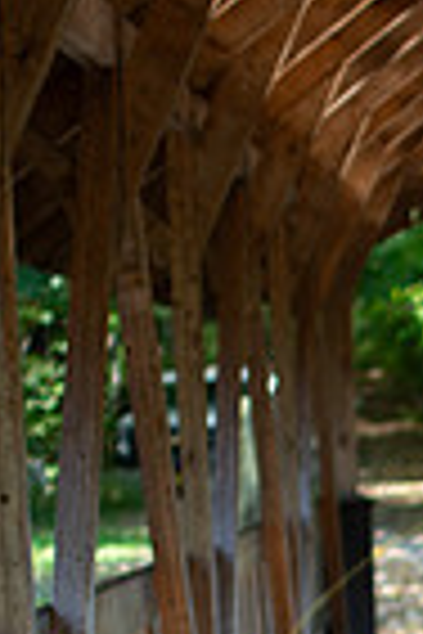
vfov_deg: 11.9
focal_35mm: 166
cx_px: 630
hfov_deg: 8.1
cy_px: 890
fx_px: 2926
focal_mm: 35
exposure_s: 1/200
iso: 100
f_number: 2.5
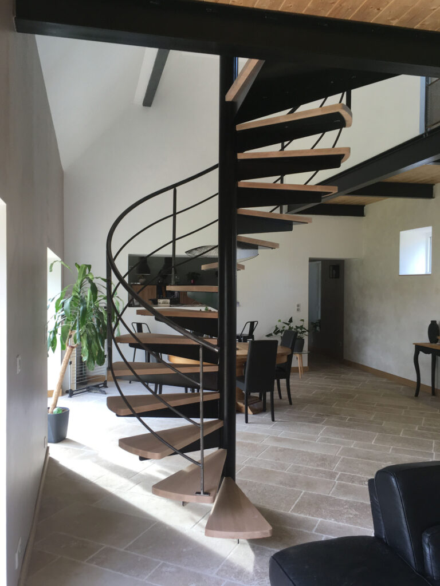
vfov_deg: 61.7
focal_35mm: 29
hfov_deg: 48.2
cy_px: 293
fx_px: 491
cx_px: 220
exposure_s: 1/50
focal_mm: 4.15
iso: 32
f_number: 2.2
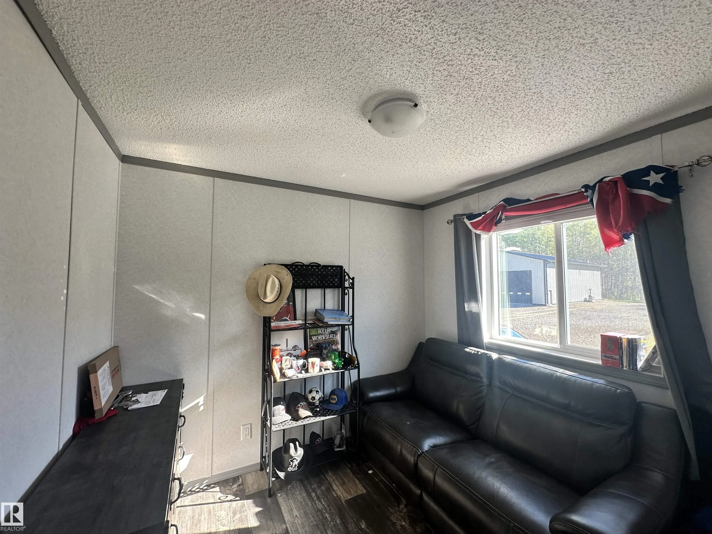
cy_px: 267
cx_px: 356
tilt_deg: +2.8
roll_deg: +0.1
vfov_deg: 85.7
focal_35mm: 14
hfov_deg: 102.1
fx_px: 288
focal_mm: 2.22
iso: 80
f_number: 2.2
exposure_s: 1/99
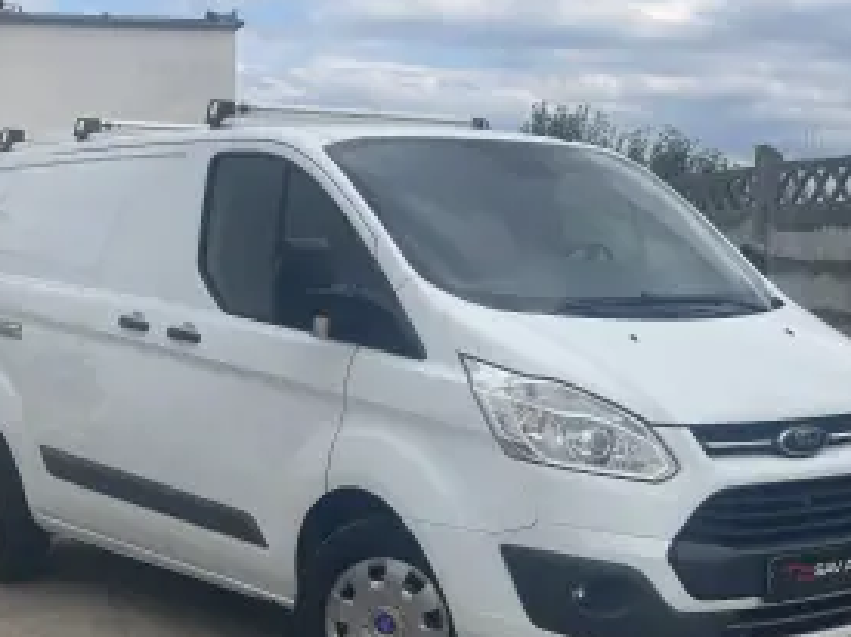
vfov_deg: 21.6
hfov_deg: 28.6
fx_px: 1671
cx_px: 405
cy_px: 356
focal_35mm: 68
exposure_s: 1/2660
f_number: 2
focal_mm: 6
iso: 32
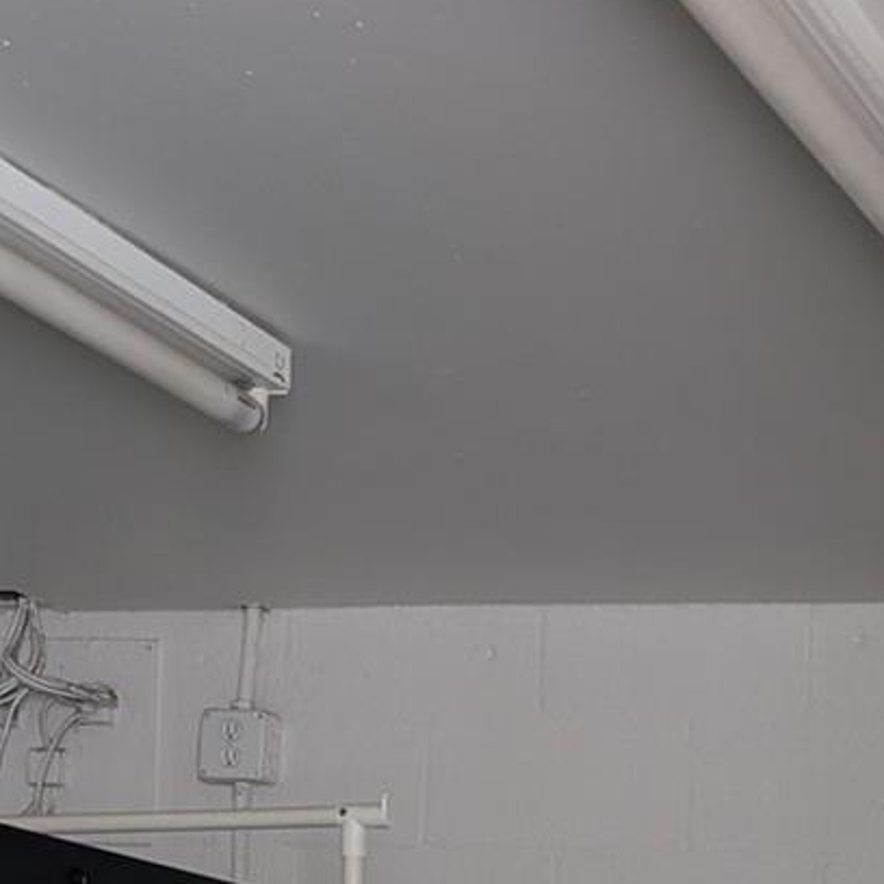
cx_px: 1168
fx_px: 2398
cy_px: 1250
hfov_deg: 19.2
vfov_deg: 18.9
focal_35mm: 83
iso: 334
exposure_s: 1/23.8
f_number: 1.68
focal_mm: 6.9
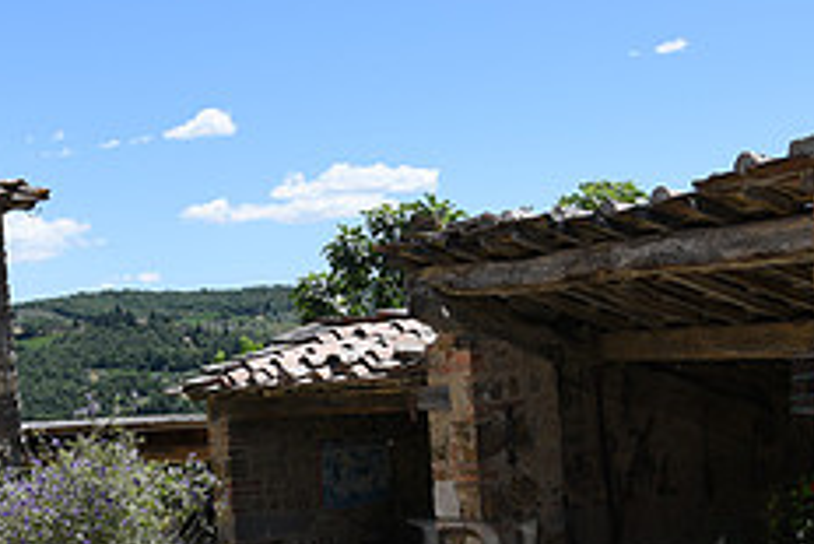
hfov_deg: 28.8
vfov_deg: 18.7
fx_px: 1584
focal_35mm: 70
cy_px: 598
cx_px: 407
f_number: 7.1
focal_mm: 28
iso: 100
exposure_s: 1/320
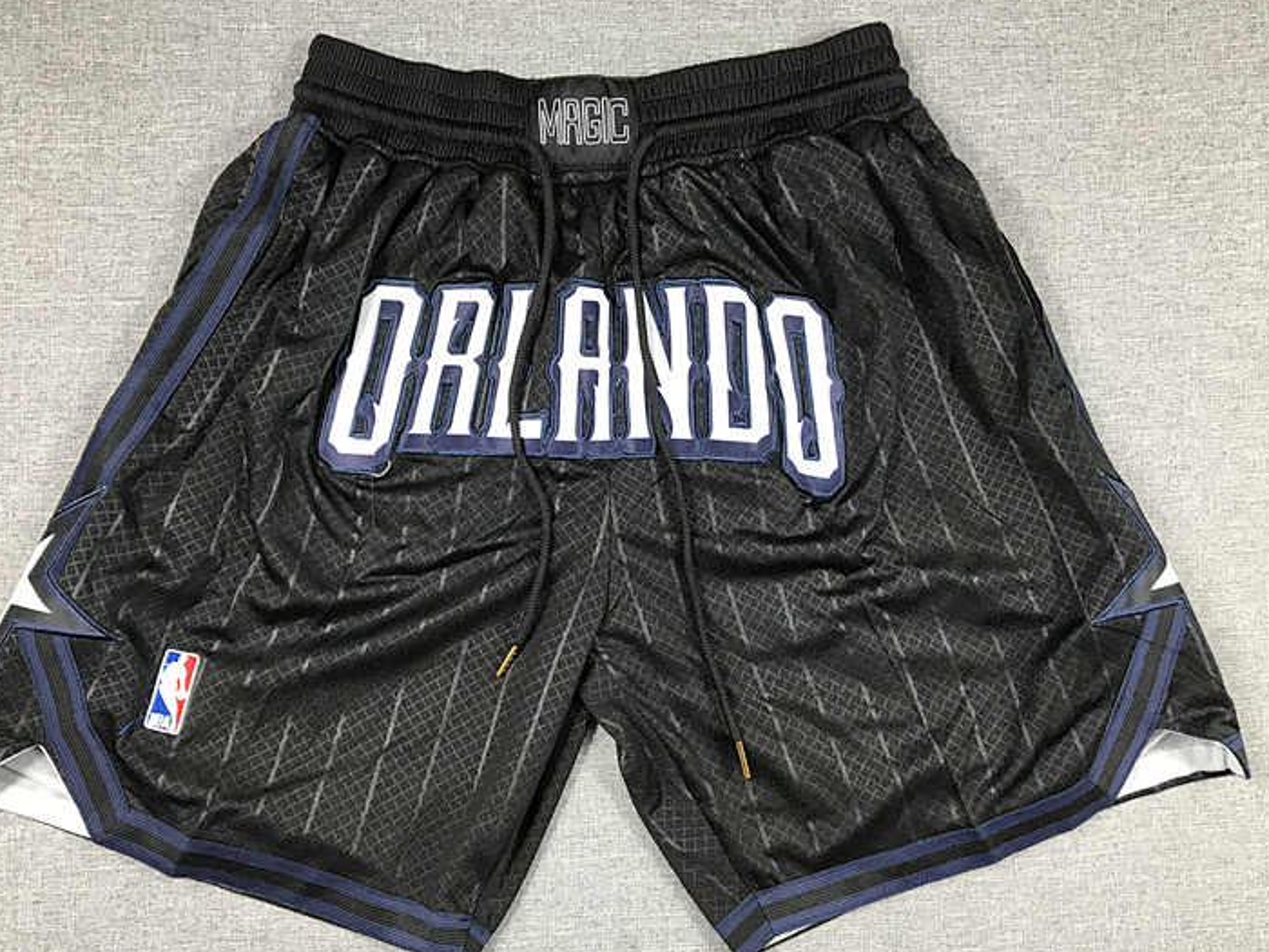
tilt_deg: -88.4
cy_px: 502
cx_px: 598
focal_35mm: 32
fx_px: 1173
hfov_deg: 56.8
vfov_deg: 44.1
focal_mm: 3.99
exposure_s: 1/33
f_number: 1.8
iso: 40
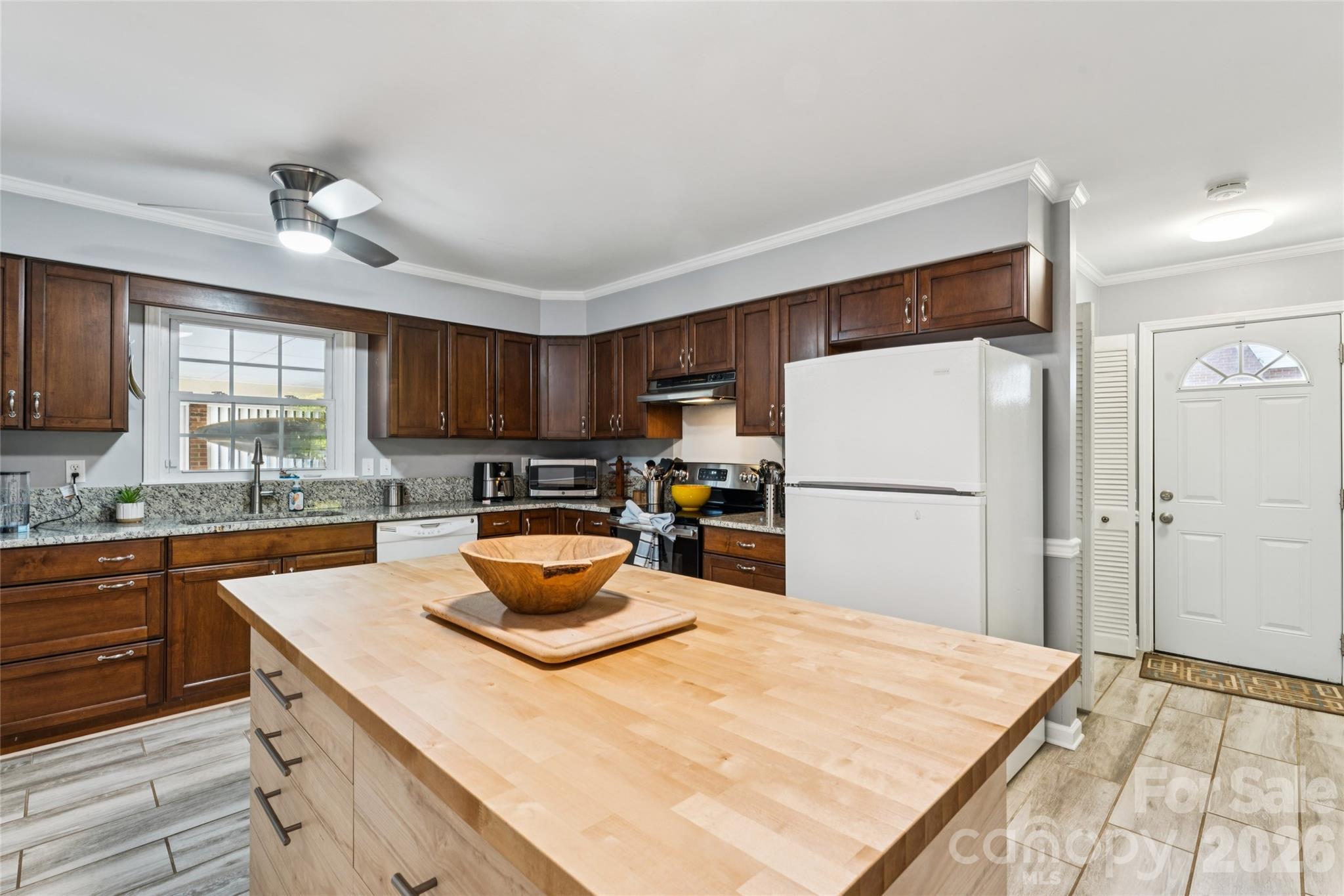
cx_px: 672
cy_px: 448
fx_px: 605
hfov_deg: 96.0
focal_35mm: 16
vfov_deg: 73.1
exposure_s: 1/1.67
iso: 200
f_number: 13
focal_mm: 16.2
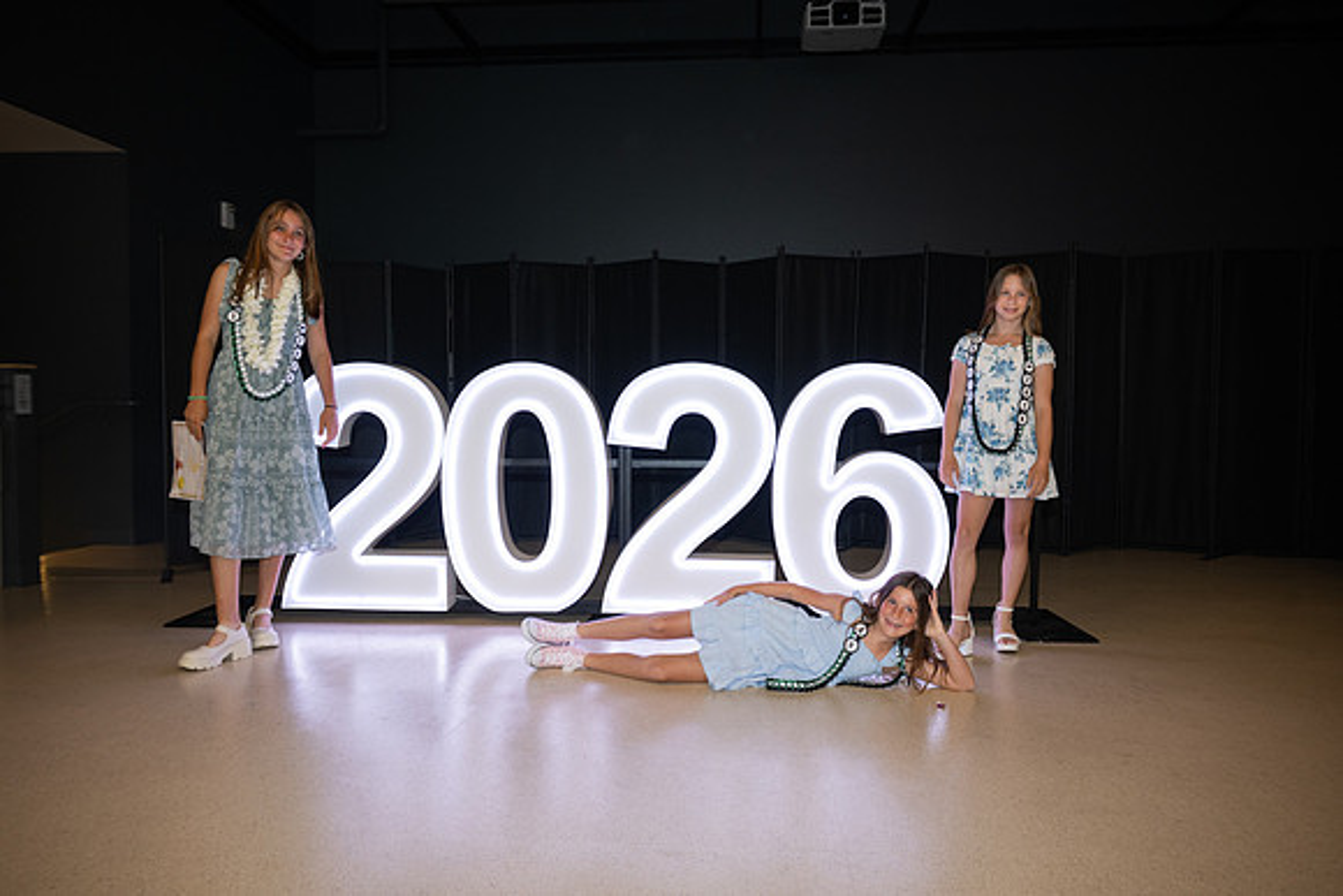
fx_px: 1014
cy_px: 448
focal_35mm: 27
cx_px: 672
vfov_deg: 47.7
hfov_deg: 67.0
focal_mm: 27
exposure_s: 1/125
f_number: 5
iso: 800
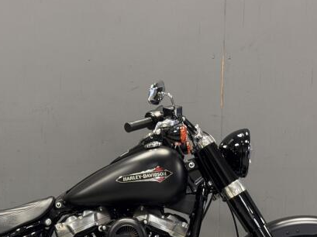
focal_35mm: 94
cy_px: 217
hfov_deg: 20.8
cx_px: 102
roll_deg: -0.3
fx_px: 860
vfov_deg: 15.5
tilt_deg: -10.0
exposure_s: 1/40
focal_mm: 6.76
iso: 200
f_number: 1.78
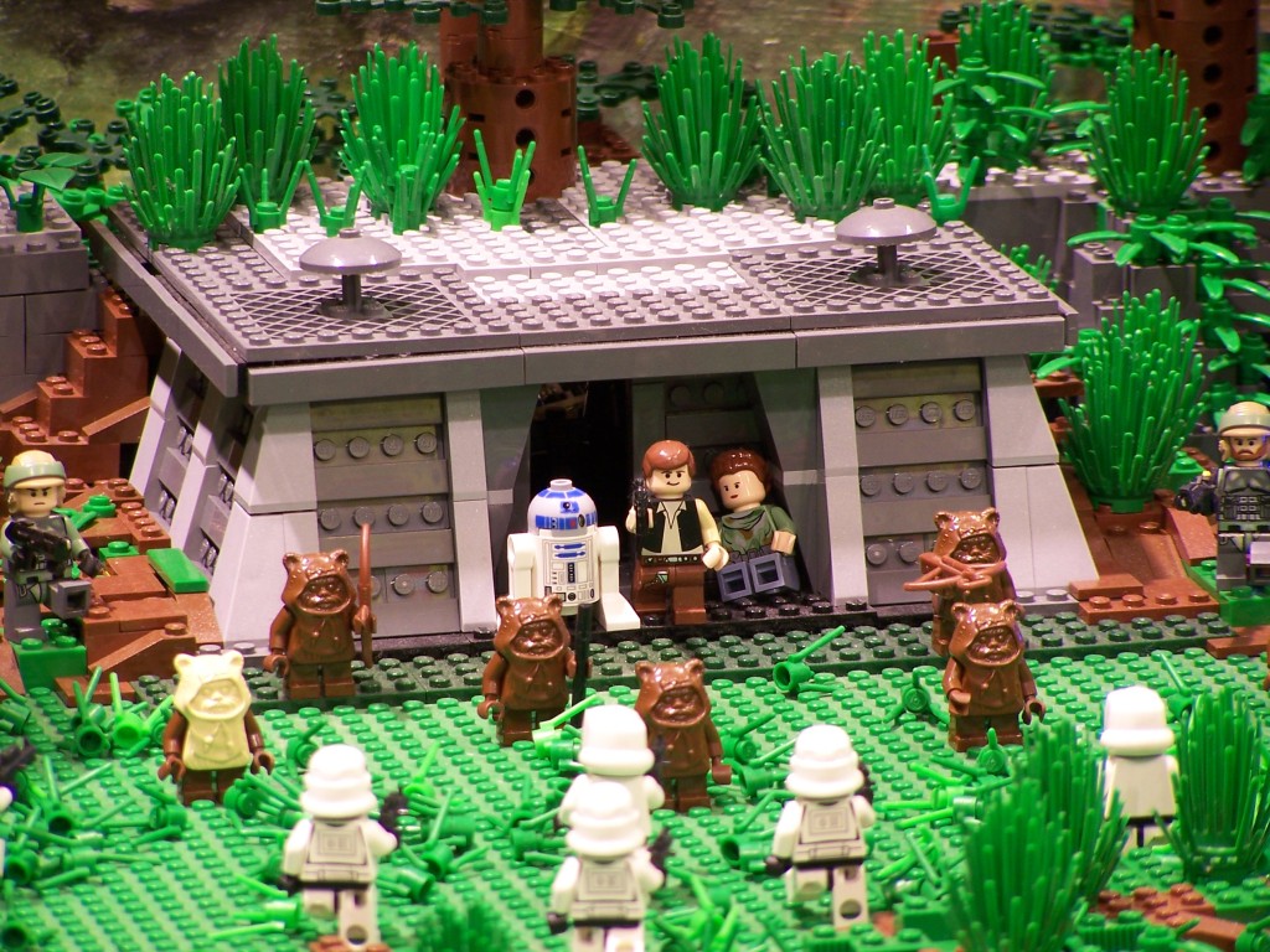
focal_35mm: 337
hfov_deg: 5.9
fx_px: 12364
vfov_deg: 4.4
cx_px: 635
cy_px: 476
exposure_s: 1/2
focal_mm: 55.9
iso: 80
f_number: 3.6
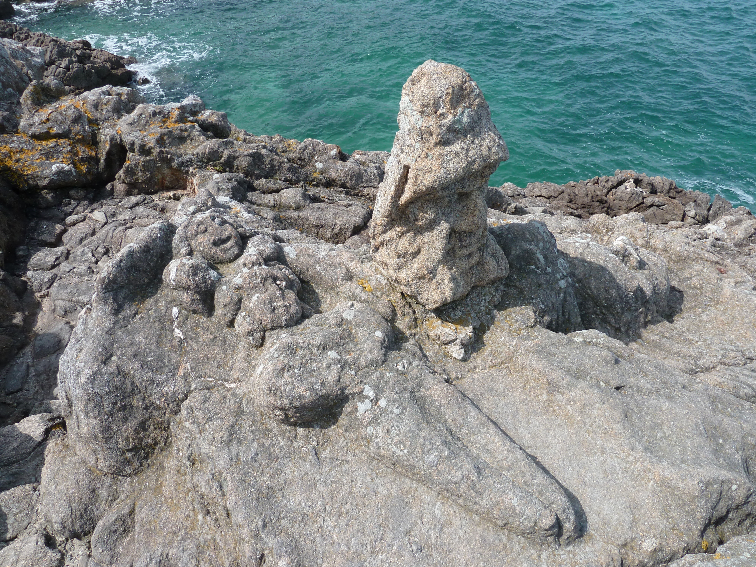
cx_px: 378
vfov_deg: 54.9
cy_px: 284
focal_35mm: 25
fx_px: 546
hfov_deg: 69.4
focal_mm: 4.1
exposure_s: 1/320
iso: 80
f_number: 4
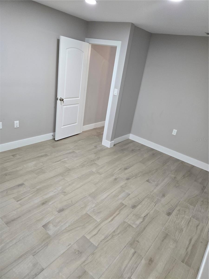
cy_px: 140
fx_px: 185
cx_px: 104
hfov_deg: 58.9
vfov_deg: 73.9
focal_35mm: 23
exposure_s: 1/120
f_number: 1.8
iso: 250
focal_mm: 5.4
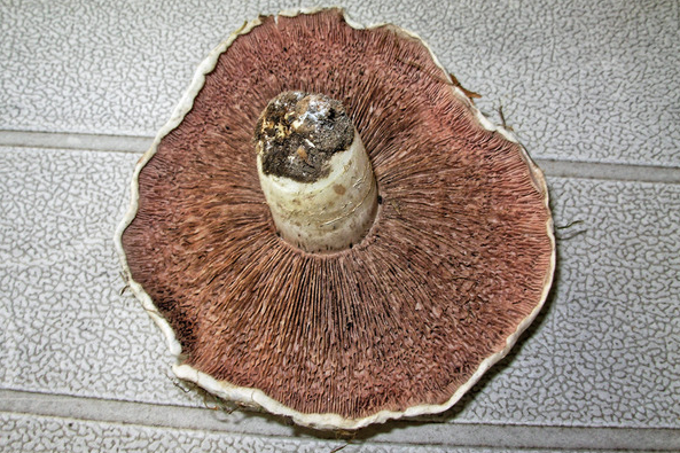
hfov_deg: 48.5
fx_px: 755
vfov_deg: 33.4
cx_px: 341
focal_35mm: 40
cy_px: 210
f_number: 4.9
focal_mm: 6.3
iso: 50
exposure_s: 1/32
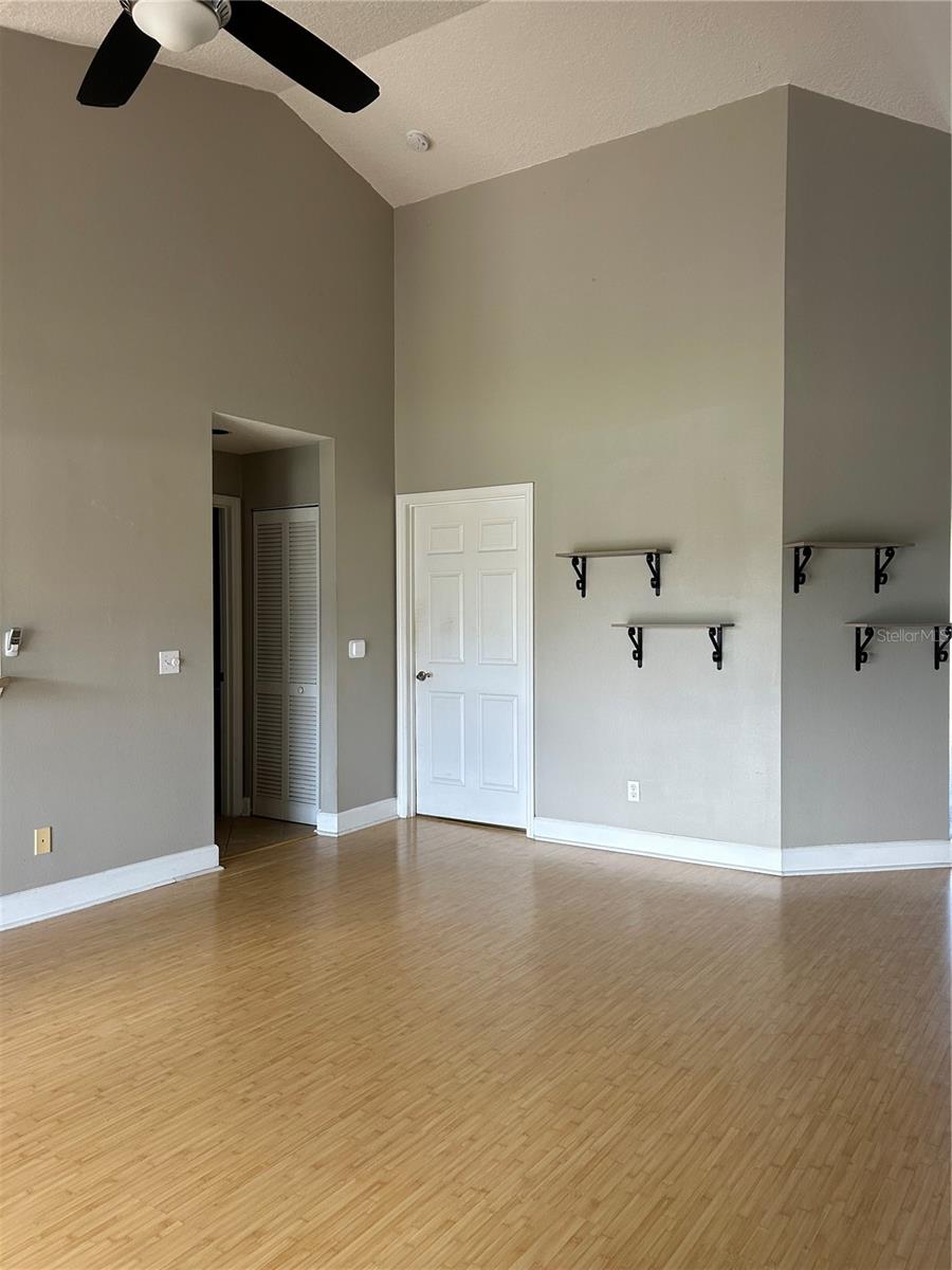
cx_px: 476
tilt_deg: -1.6
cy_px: 635
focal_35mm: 26
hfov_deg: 53.1
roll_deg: -0.6
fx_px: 953
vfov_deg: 67.3
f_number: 1.5
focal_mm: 5.7
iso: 125
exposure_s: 1/121
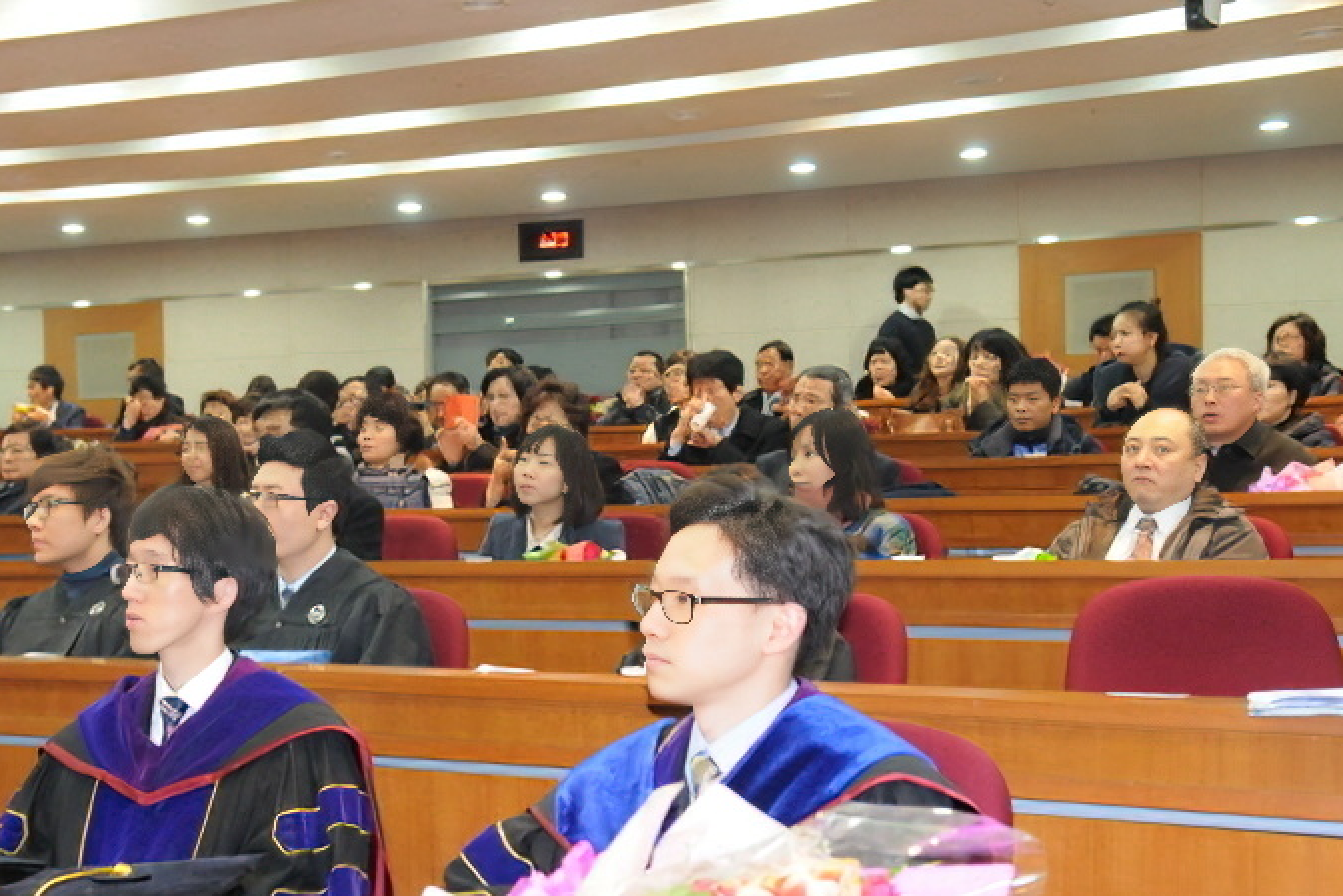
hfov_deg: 34.2
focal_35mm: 58
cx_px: 464
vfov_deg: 23.3
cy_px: 564
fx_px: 2164
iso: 2000
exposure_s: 1/80
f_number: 3.5
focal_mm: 28
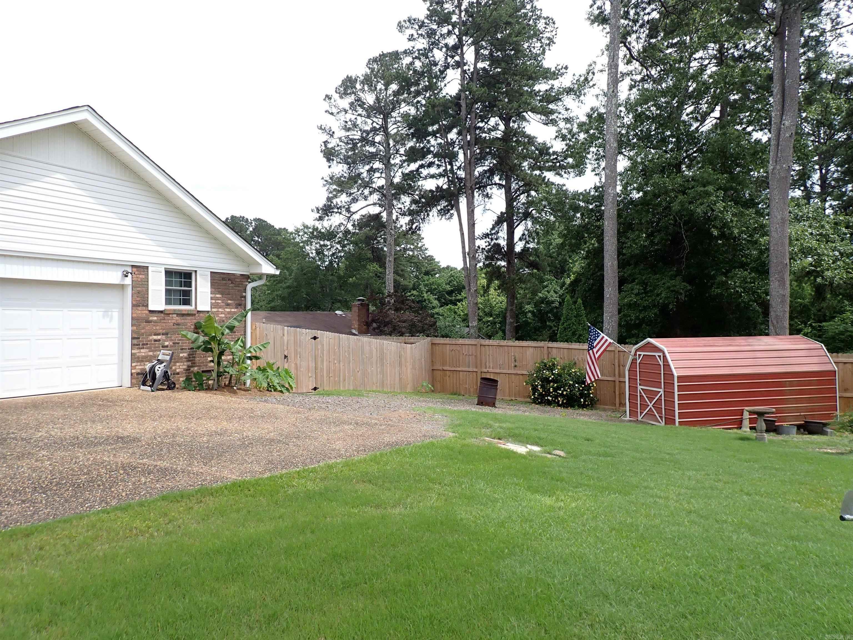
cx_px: 426
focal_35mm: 25
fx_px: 616
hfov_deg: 69.4
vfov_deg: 54.9
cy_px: 320
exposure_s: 1/800
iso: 100
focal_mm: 4.5
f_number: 2.8
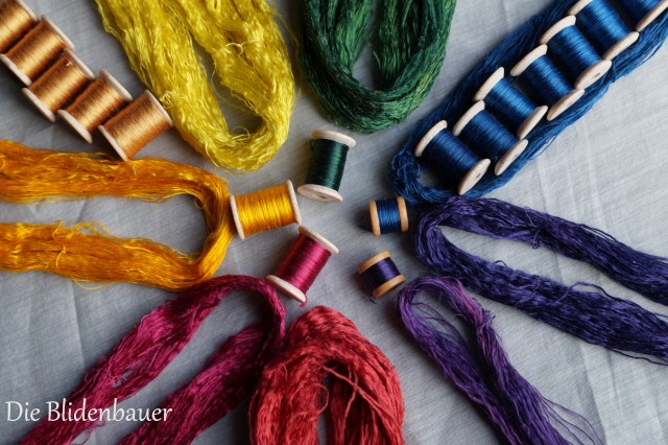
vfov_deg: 18.2
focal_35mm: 75
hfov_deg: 27.0
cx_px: 334
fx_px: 1391
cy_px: 222
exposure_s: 1/160
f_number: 4
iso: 400
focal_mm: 50
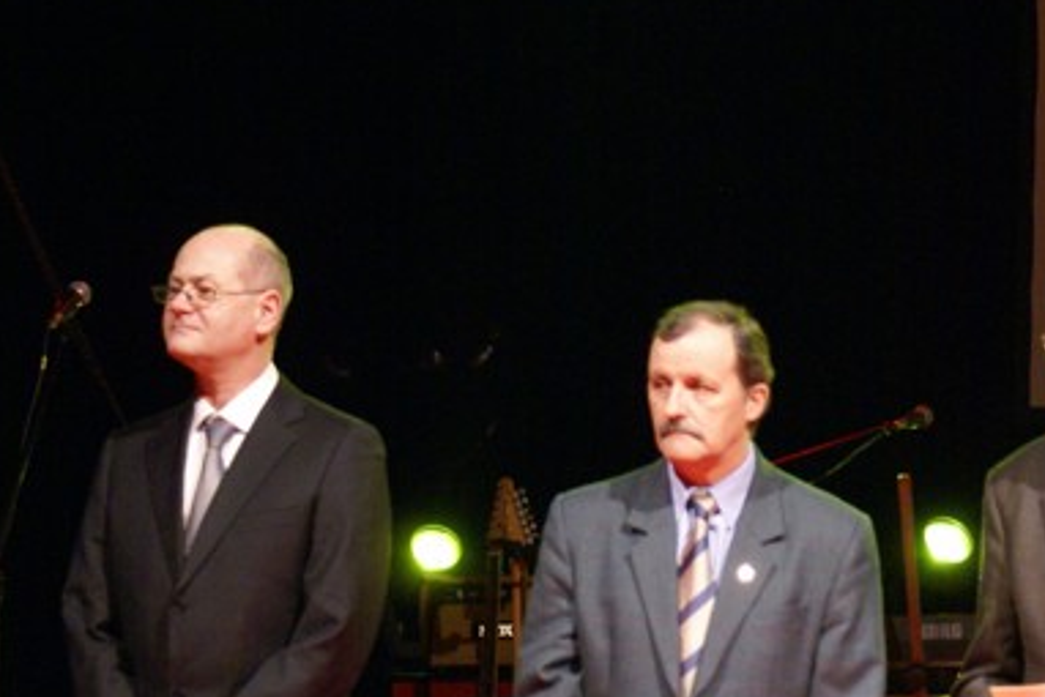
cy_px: 558
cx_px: 889
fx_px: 4791
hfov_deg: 12.4
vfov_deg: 8.3
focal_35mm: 165
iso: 800
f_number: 5.6
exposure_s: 1/30
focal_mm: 60
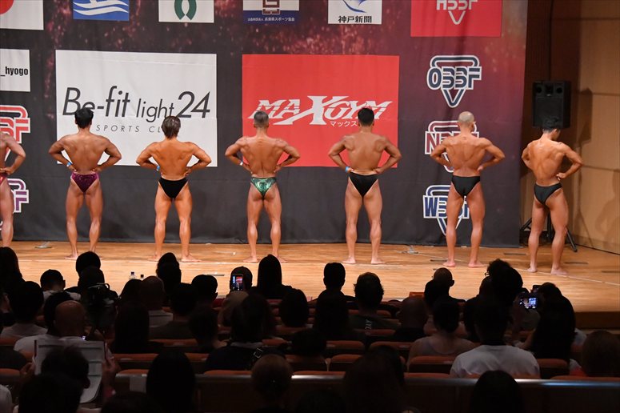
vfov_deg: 11.1
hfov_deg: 16.7
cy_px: 206
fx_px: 2117
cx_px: 310
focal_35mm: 123
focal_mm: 82
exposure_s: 1/400
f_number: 5.6
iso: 9000
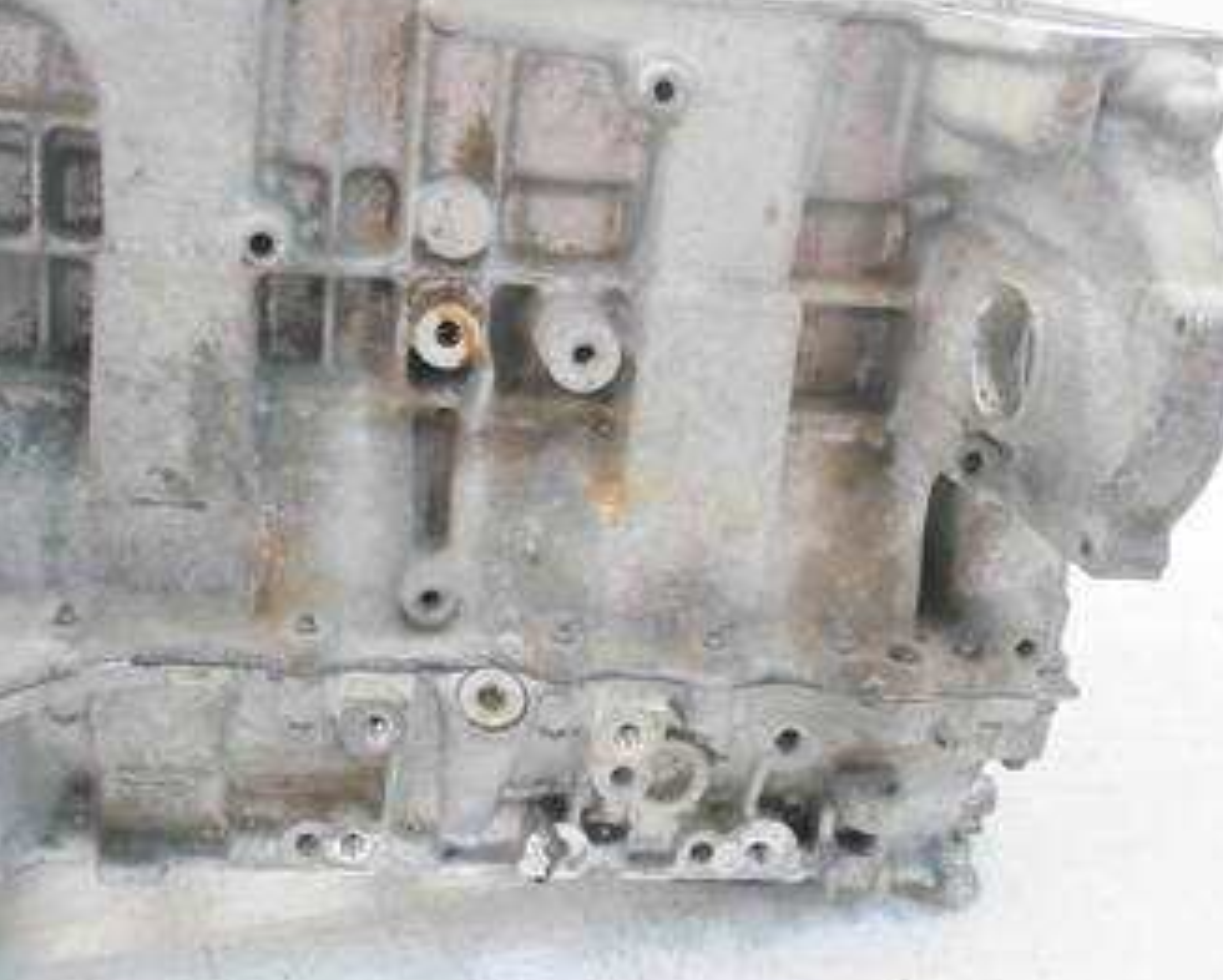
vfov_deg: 34.9
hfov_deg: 42.6
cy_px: 456
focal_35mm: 43
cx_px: 464
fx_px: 1557
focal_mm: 15
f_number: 3.8
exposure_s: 1/60
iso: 640
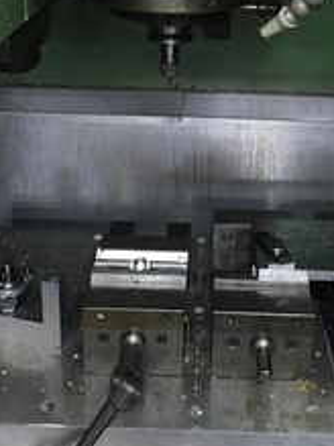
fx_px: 683
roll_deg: -1.5
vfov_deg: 35.0
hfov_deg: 27.4
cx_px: 204
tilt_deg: -16.0
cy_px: 86
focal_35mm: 53
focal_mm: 4.15
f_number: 2.2
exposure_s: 1/20
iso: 250
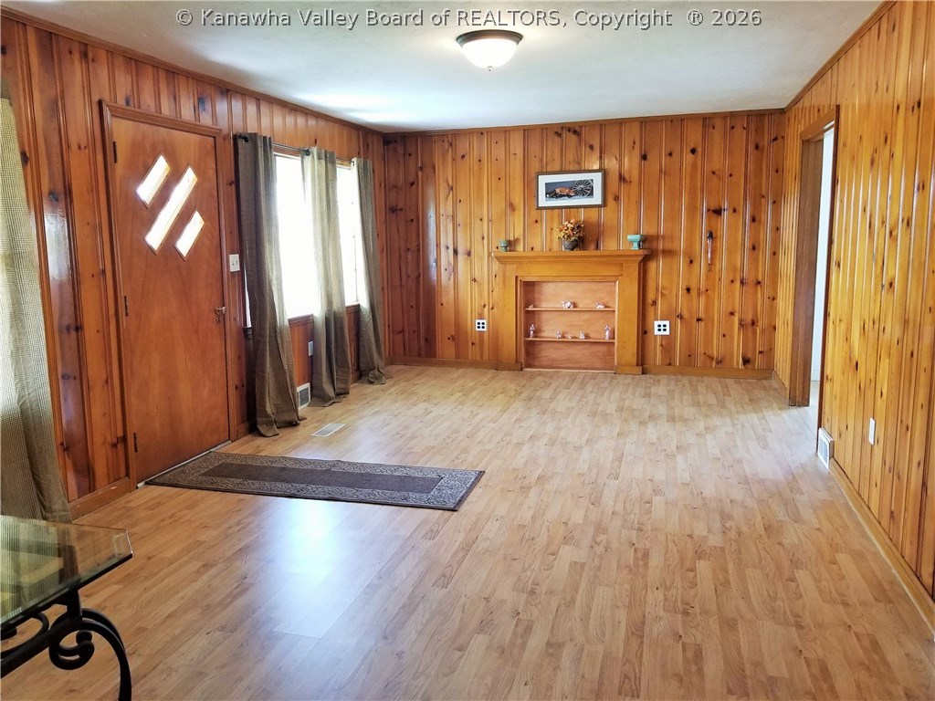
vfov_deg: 53.1
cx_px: 468
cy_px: 350
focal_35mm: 26
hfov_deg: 67.3
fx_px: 702
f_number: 1.7
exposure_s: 1/40
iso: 160
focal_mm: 4.25
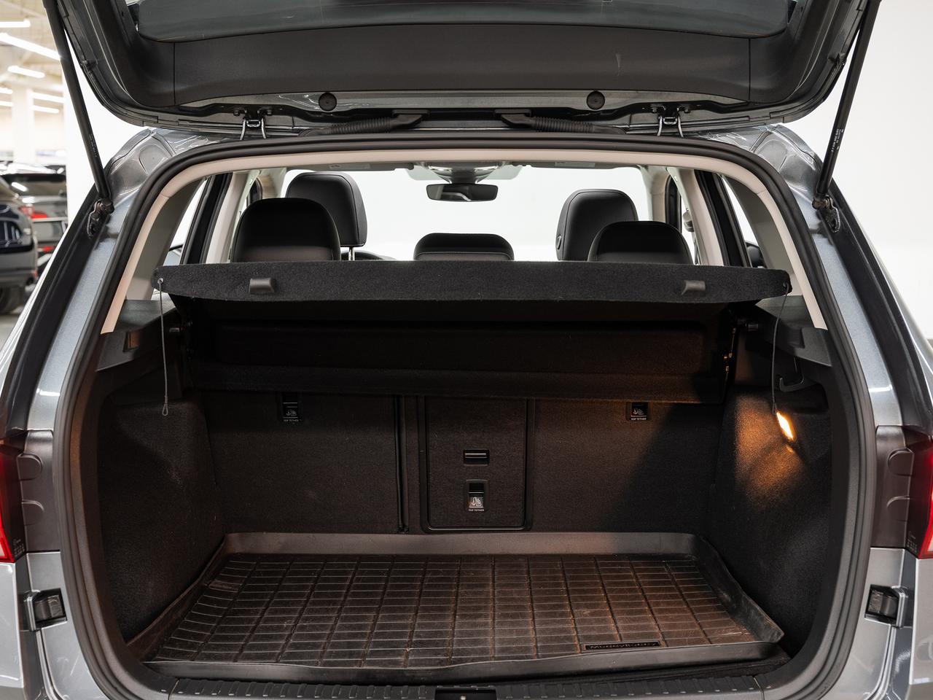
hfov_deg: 39.9
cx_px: 463
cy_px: 350
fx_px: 1285
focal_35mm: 48
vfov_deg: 30.5
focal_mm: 42.8
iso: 100
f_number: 5.6
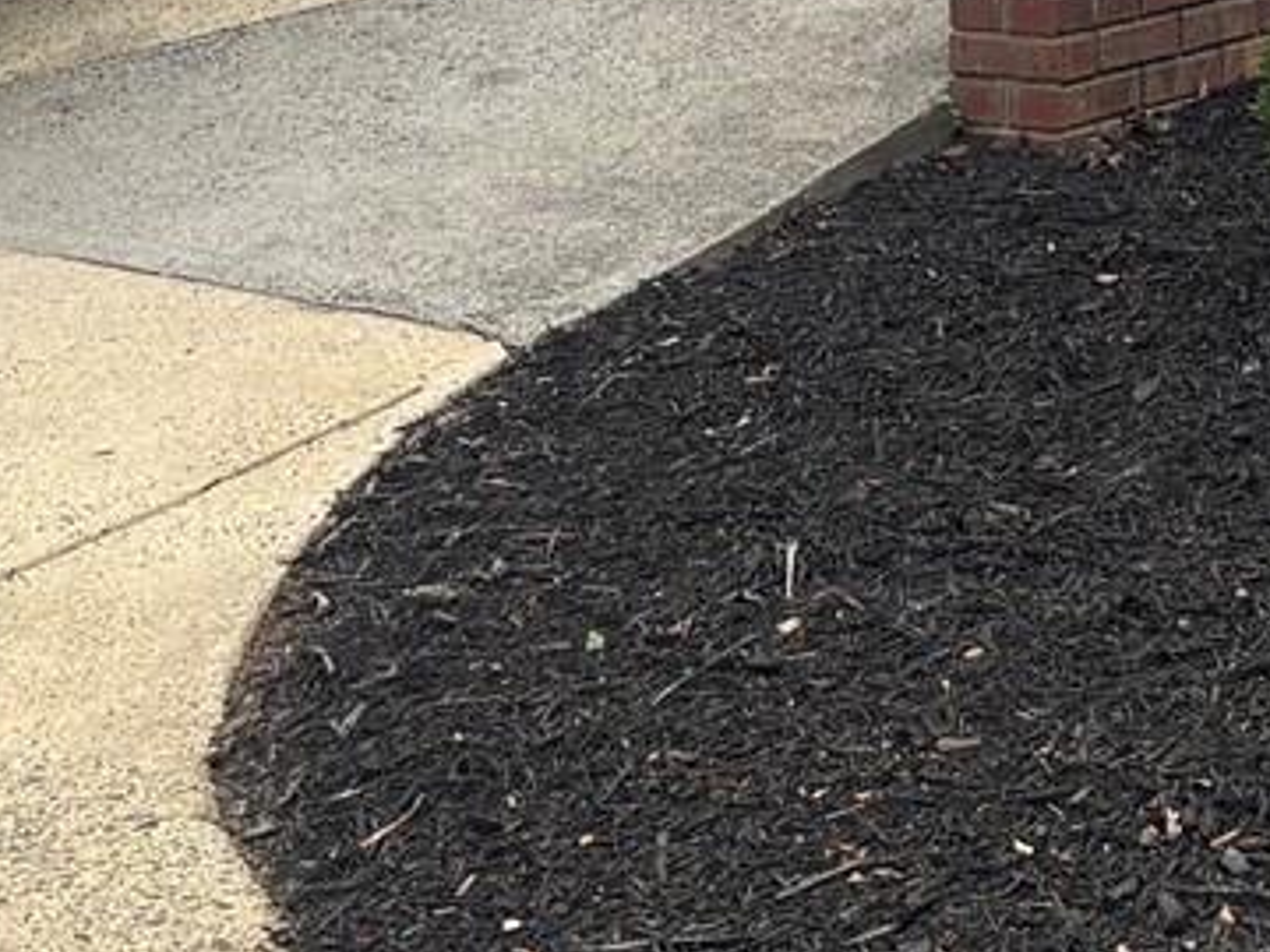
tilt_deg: +0.4
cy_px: -843
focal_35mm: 148
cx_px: 1259
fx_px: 5430
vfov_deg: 9.5
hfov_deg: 13.2
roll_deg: +0.8
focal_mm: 5.96
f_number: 1.6
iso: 50
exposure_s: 1/1178
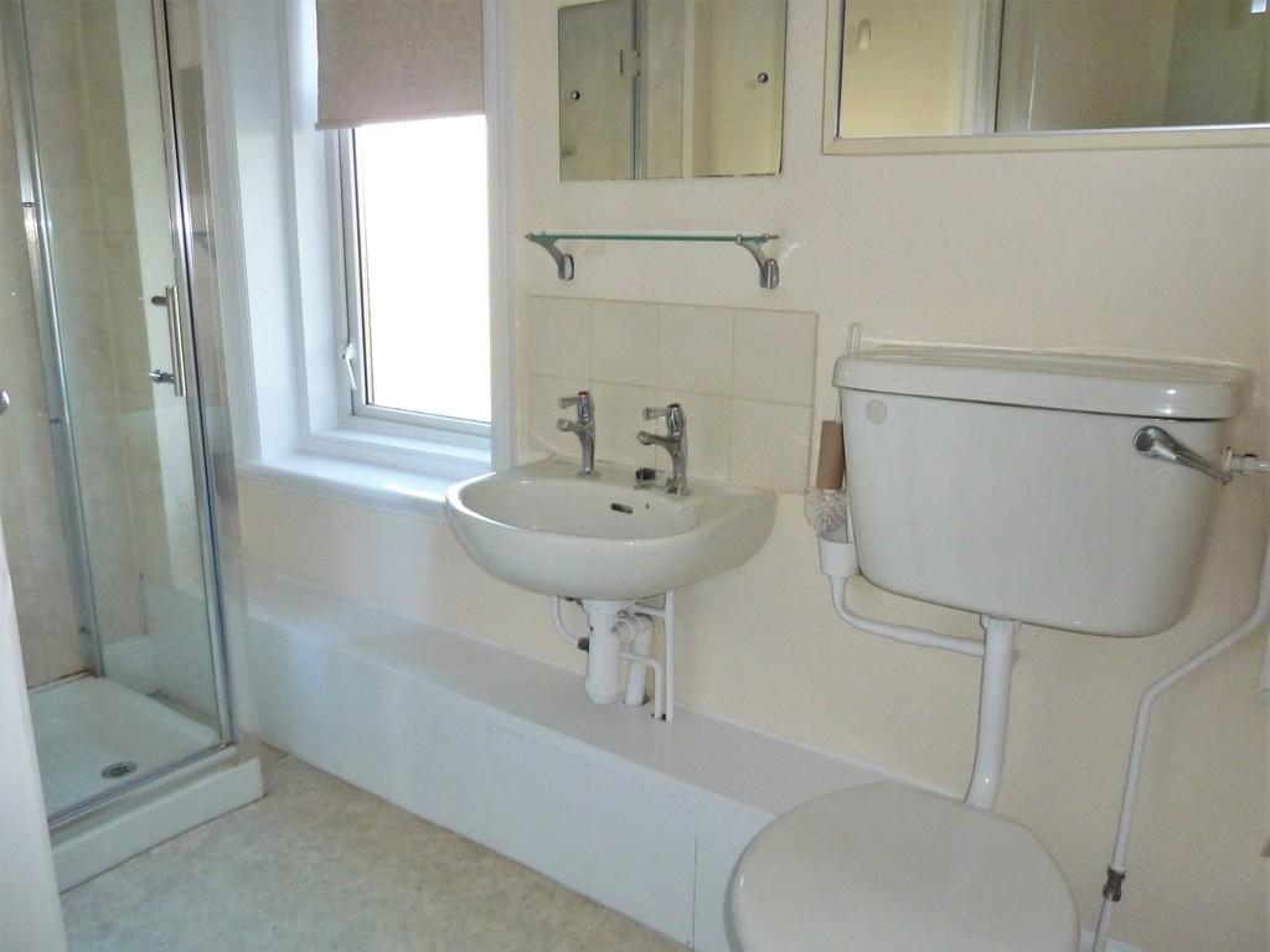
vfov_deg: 54.9
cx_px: 635
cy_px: 476
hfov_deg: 69.4
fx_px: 917
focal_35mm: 25
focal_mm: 4.1
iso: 250
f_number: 3.3
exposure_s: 1/60
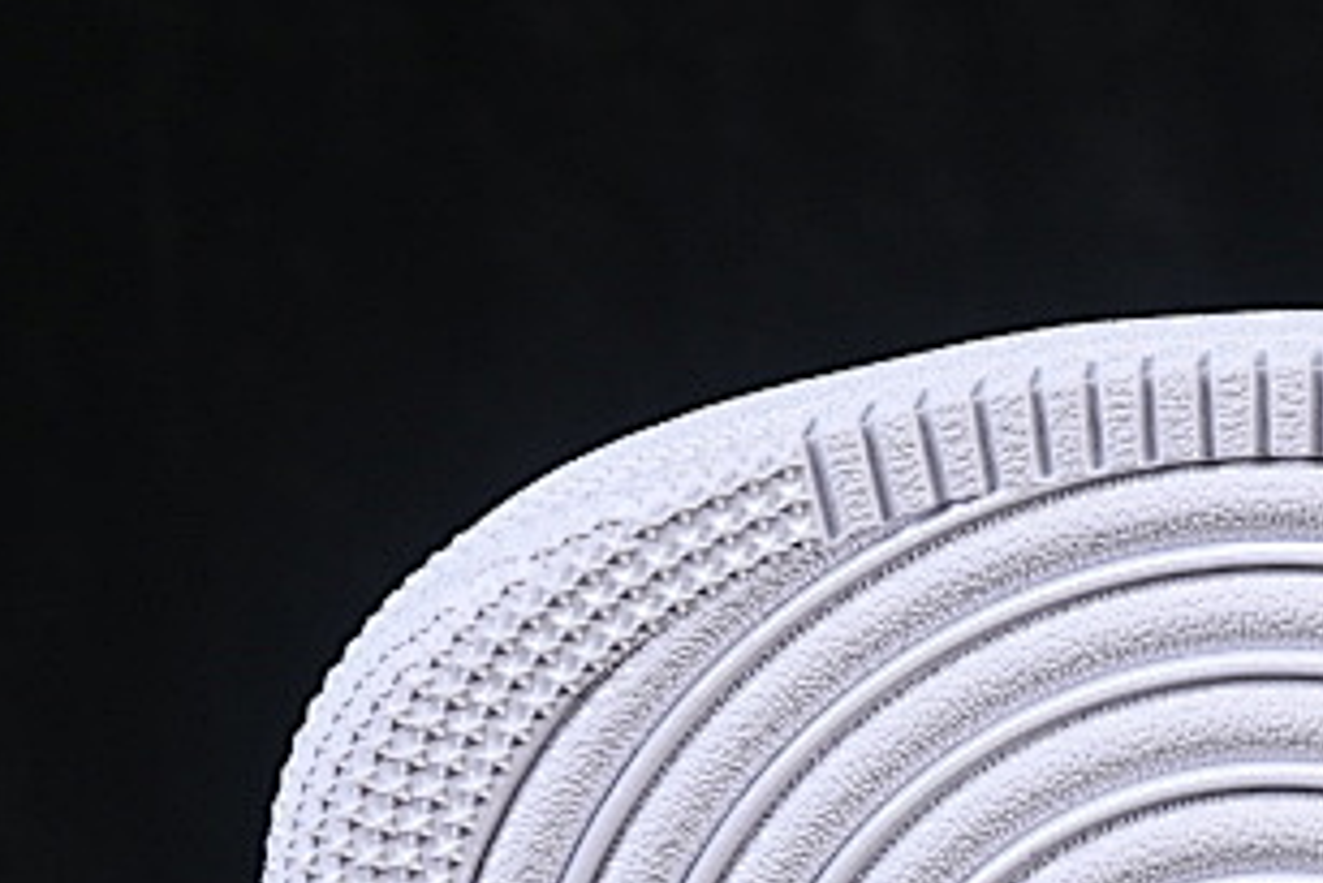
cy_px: 543
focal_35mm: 264
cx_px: 1913
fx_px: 9706
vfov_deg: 5.2
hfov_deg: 7.7
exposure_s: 1/80
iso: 160
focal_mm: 50
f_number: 8
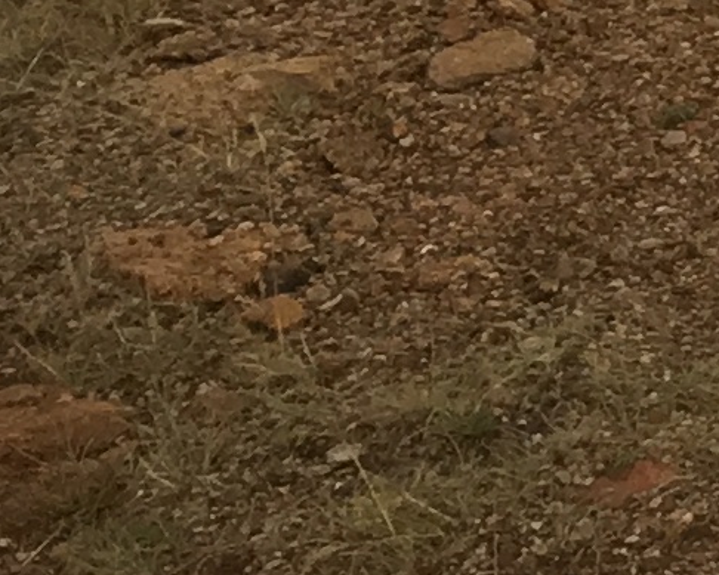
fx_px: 5002
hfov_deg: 6.7
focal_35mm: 235
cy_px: -1008
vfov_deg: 6.2
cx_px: 2716
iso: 40
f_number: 2.2
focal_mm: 4.15
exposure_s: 1/100
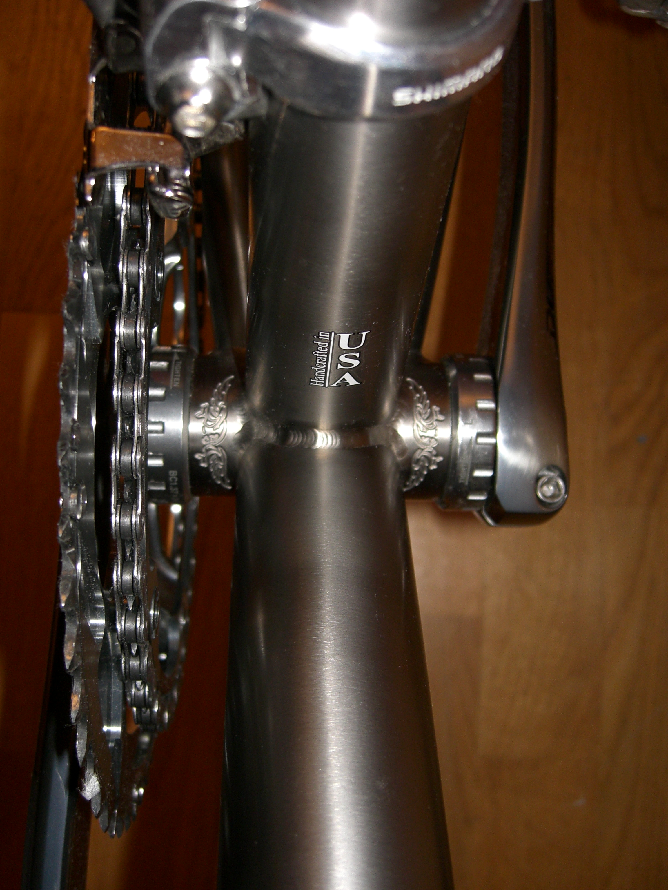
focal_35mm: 38
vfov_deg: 49.0
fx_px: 978
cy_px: 445
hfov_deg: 37.7
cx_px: 334
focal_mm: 7.9
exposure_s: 1/60
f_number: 2.8
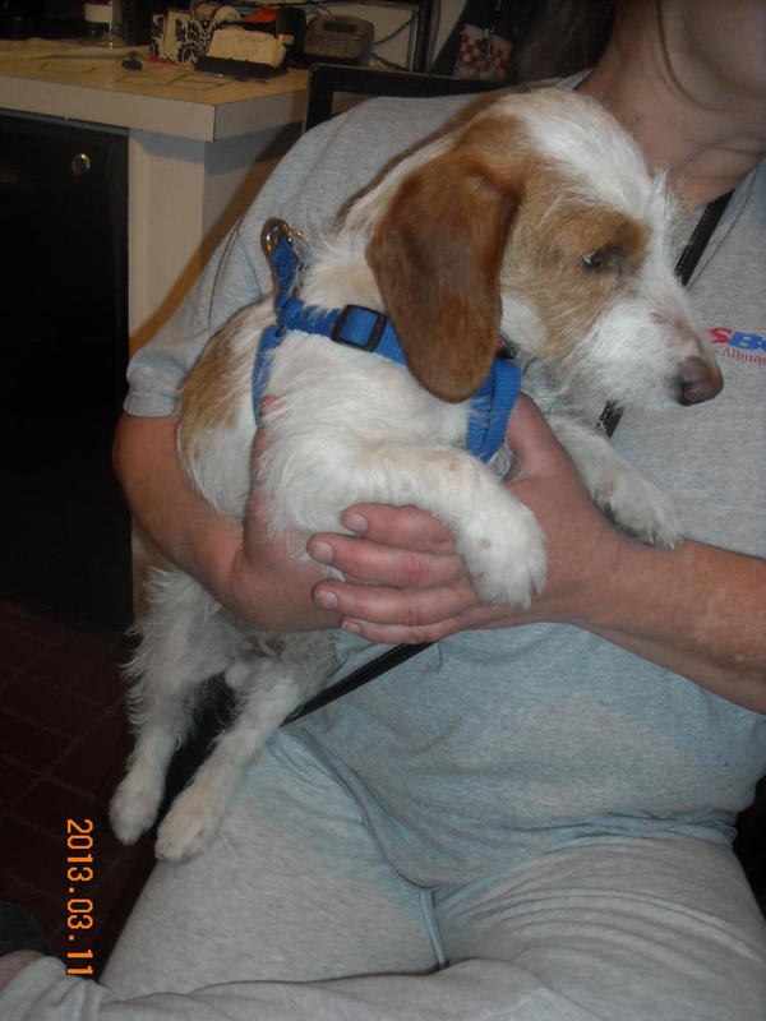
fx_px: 1033
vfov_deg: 52.6
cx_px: 383
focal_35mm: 35
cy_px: 510
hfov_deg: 40.7
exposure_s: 1/60
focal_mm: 5.7
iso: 200
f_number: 2.8
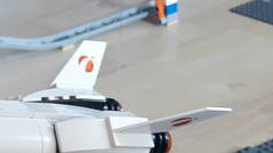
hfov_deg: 17.4
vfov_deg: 10.8
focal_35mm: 111
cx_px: -134
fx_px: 803
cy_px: 138
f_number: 1.7
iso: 160
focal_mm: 3.71
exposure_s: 1/25
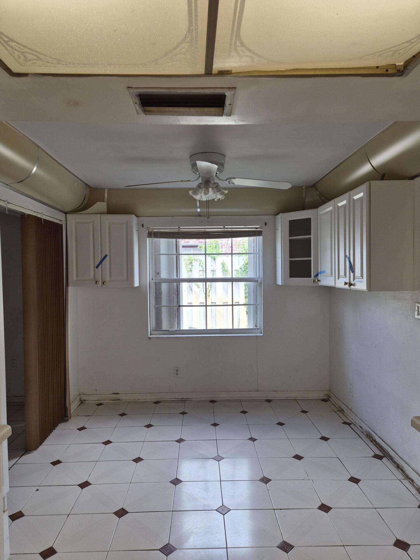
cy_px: 280
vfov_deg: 73.9
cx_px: 210
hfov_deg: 58.9
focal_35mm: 23
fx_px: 372
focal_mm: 5.4
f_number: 1.8
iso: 32
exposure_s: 1/120
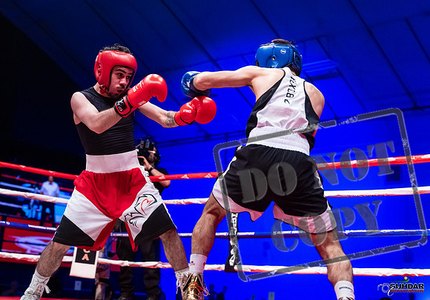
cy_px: 125
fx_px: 673
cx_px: 263
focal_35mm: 55
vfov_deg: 25.1
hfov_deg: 35.3
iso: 4000
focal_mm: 46
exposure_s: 1/1000
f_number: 2.8
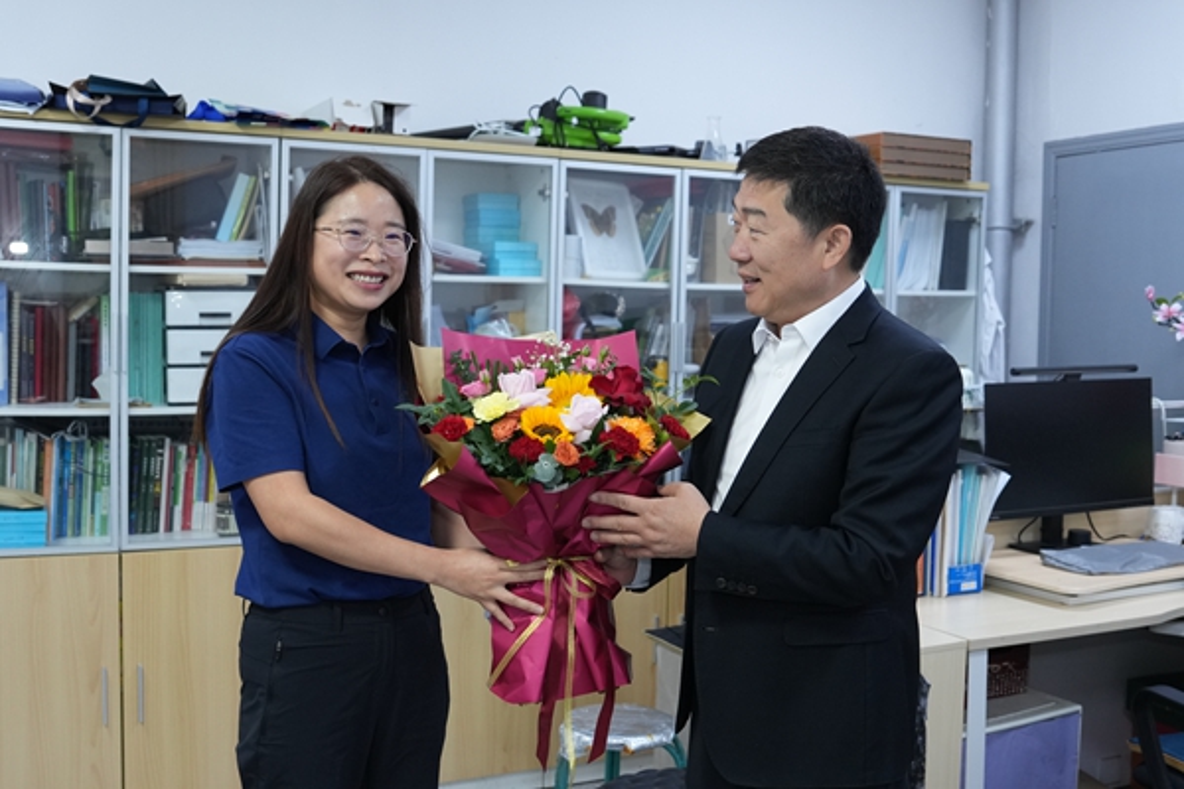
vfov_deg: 35.9
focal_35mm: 37
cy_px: 394
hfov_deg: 51.9
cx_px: 592
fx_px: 1217
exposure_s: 1/60
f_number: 3.2
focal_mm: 25
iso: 1000
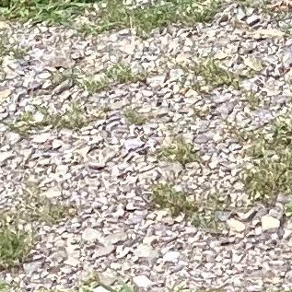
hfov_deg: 6.1
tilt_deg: -6.8
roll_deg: +1.3
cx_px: 426
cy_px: -672
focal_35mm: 282
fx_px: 2691
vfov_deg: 5.7
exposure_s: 1/276
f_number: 2.4
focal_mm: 3.3
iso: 25
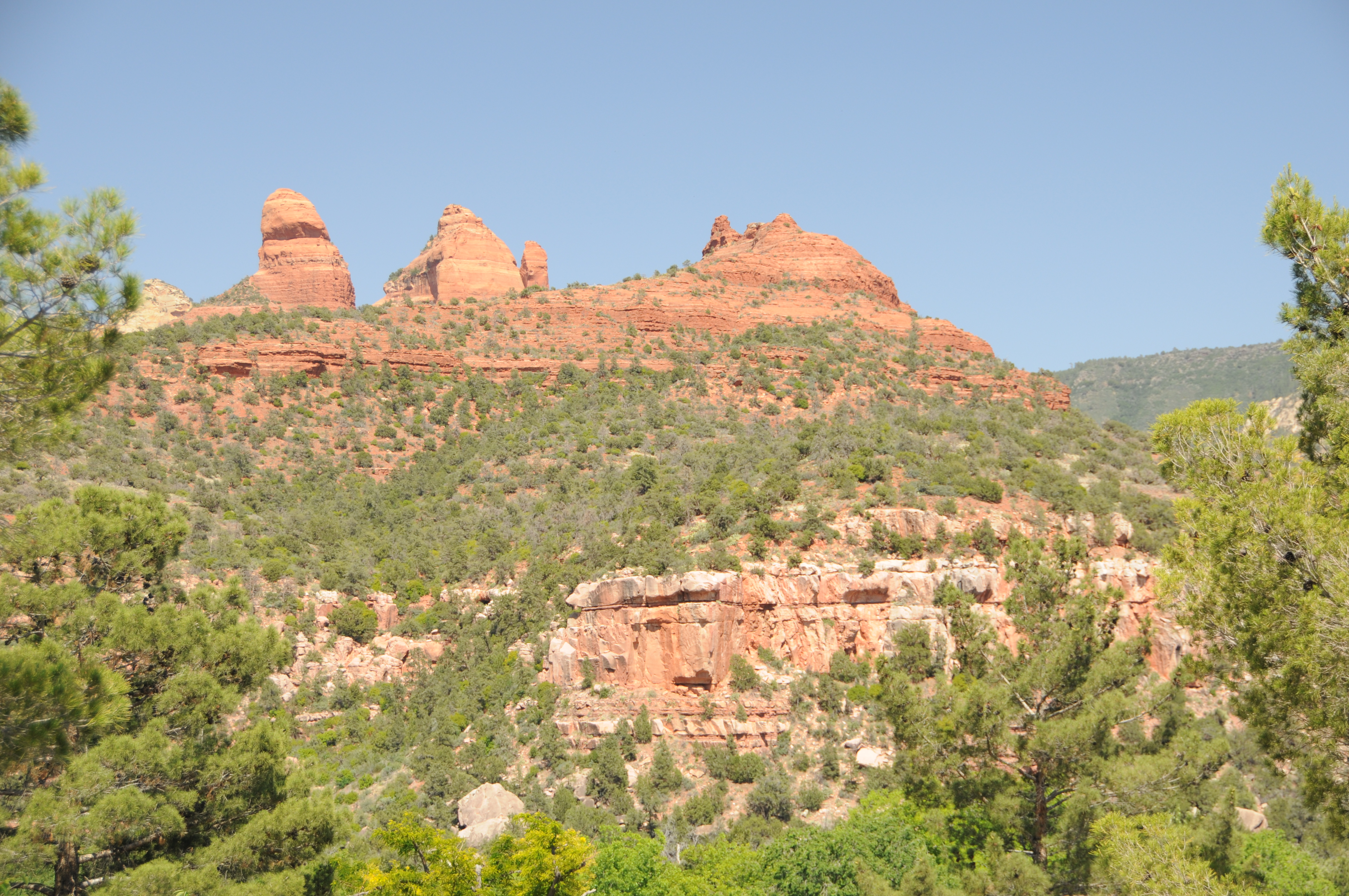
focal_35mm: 78
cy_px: 448
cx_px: 674
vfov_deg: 17.4
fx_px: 2919
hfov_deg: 26.0
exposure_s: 1/160
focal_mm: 52
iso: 200
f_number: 6.3
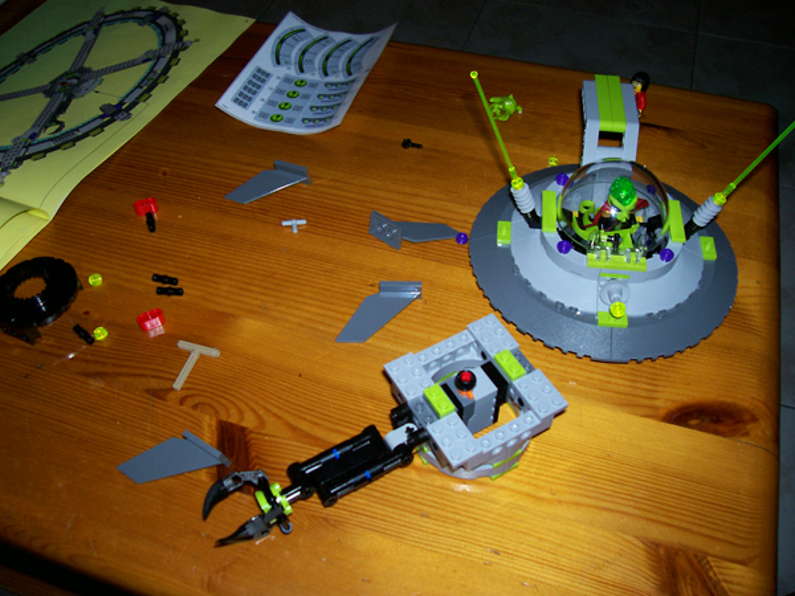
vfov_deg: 41.8
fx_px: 781
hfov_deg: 54.0
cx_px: 398
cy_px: 298
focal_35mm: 34
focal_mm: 5.6
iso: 80
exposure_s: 1/64
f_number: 2.7
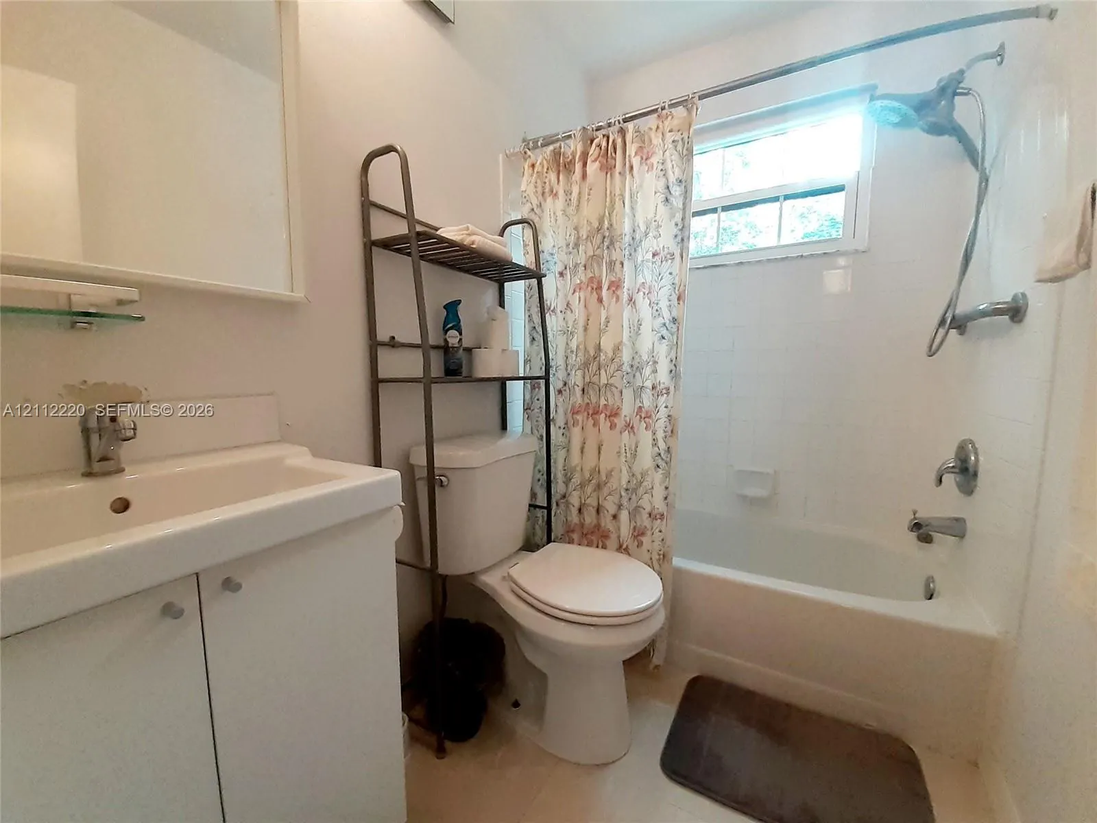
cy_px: 412
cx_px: 548
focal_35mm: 13
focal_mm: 1.13
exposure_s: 1/40
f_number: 2.2
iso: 125
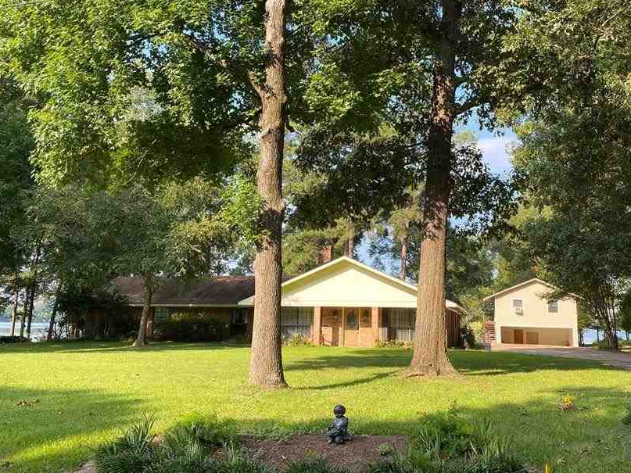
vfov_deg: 42.9
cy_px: 210
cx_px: 354
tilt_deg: +10.3
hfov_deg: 55.2
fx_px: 601
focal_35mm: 33
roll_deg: -1.5
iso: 32
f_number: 1.8
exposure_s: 1/475
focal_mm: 4.25
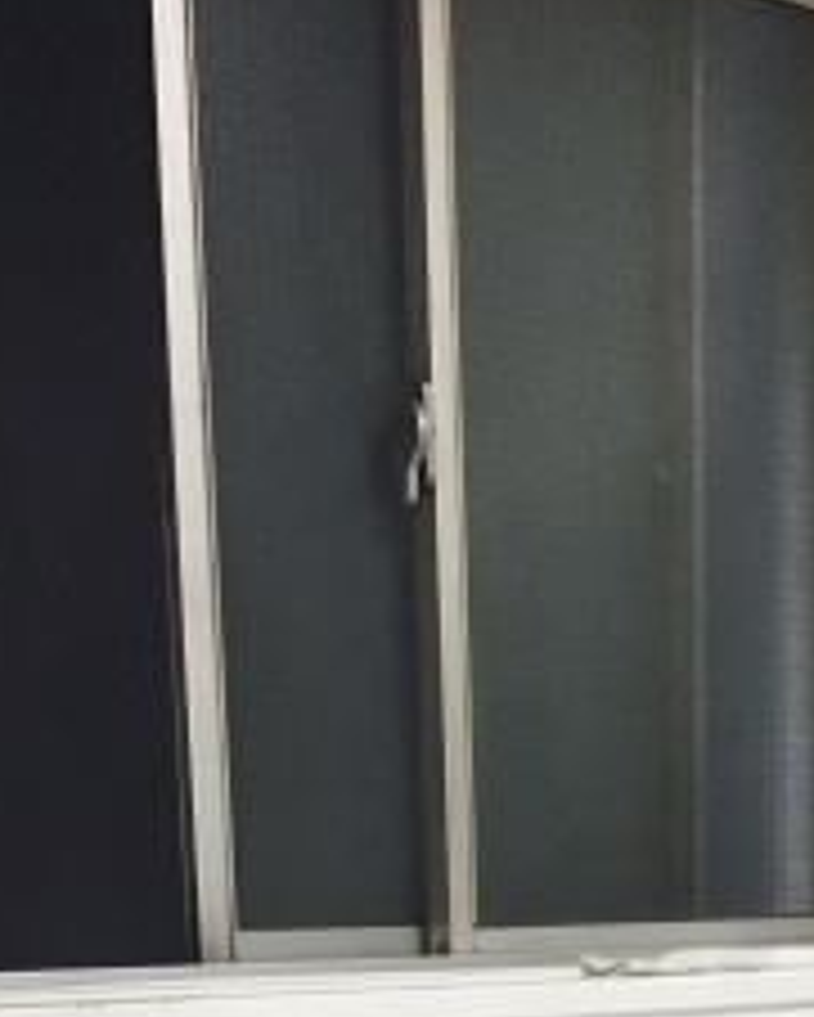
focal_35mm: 80
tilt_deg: -14.3
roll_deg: -1.2
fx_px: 2408
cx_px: 1048
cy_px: 1390
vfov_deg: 21.2
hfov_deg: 18.0
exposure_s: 1/30
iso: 50
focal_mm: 4.15
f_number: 2.2
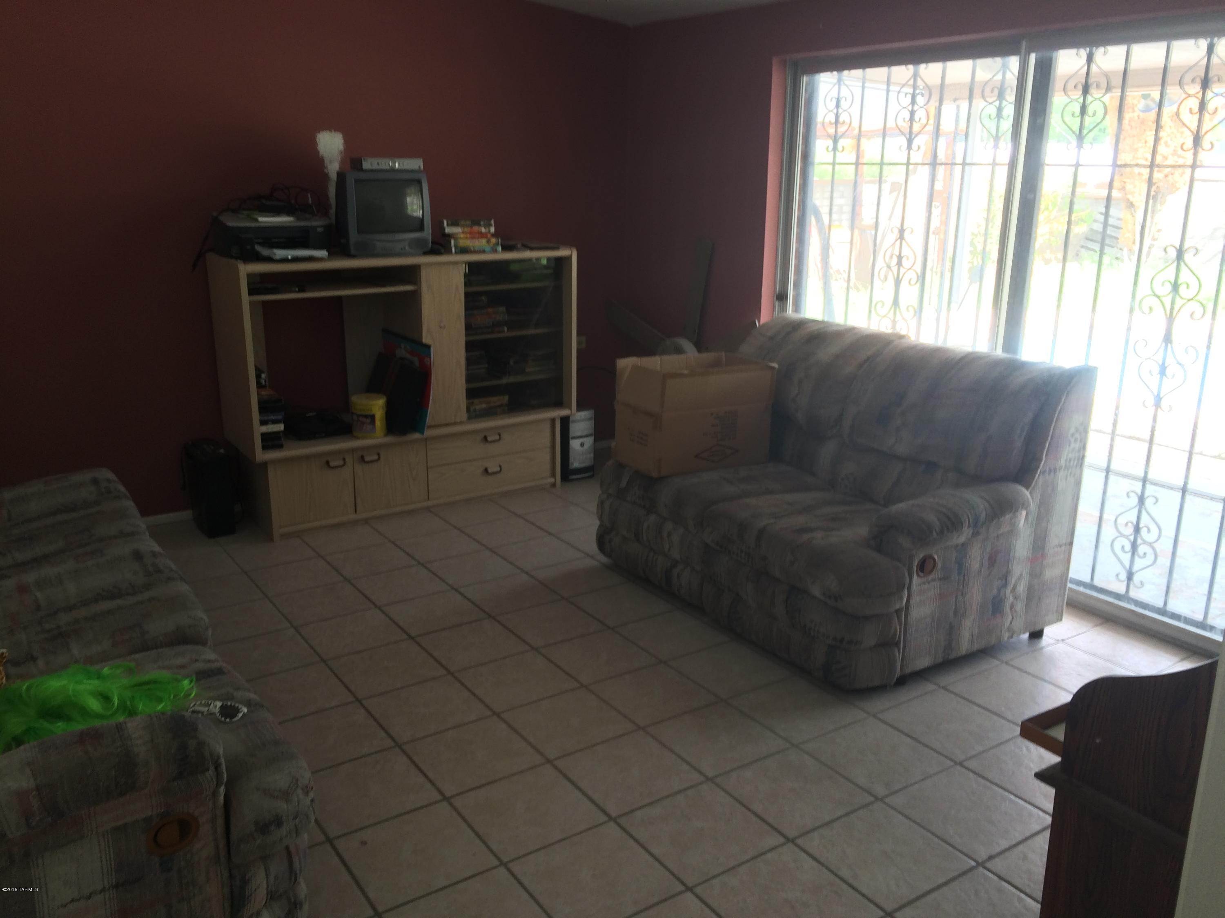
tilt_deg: -18.8
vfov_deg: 48.2
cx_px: 612
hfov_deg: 61.7
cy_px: 459
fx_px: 1026
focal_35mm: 29
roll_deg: -3.2
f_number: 2.2
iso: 40
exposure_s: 1/60
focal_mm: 4.15
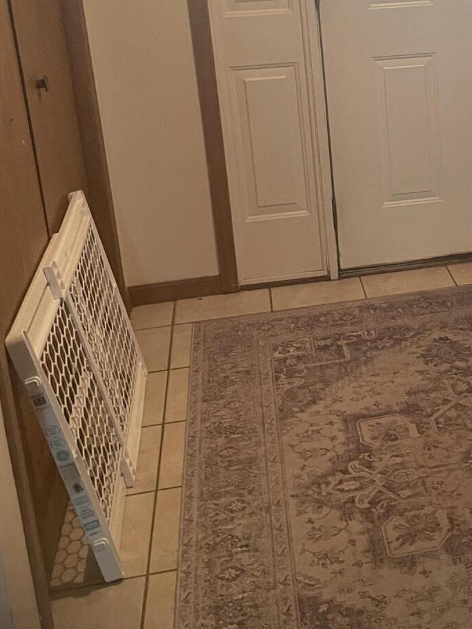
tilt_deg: -17.4
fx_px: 1036
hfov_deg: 24.4
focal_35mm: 57
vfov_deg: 33.1
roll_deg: +2.4
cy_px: 154
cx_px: 483
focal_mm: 4.2
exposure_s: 1/40
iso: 400
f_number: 1.6
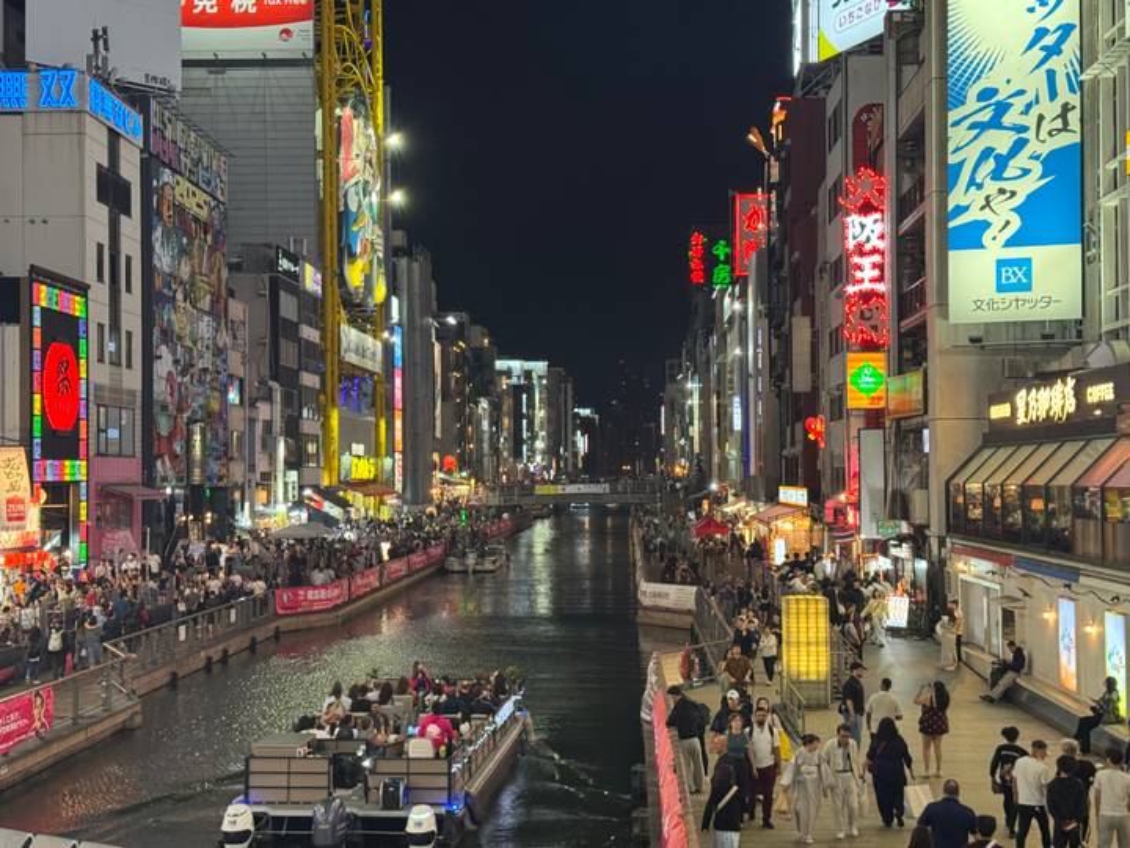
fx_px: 1567
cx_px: 565
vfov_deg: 30.3
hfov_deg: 39.7
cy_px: 424
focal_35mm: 48
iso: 250
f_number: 1.78
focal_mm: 6.76
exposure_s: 1/60
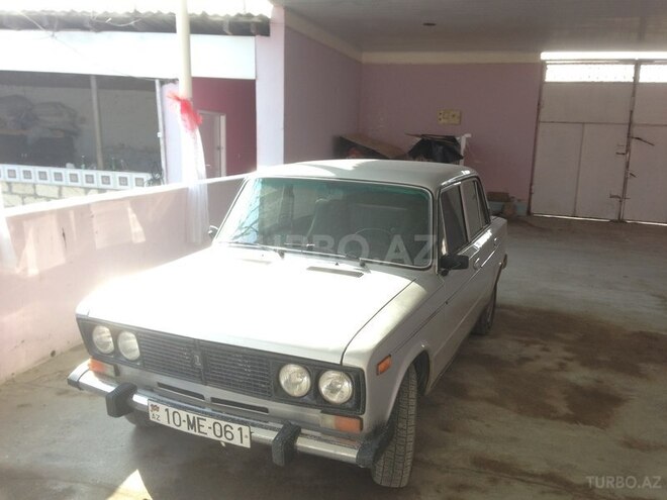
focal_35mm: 33
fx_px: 636
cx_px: 334
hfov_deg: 55.4
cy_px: 250
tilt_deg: -9.5
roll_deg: -3.0
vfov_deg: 42.9
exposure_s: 1/142
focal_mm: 4.12
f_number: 2.4
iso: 50
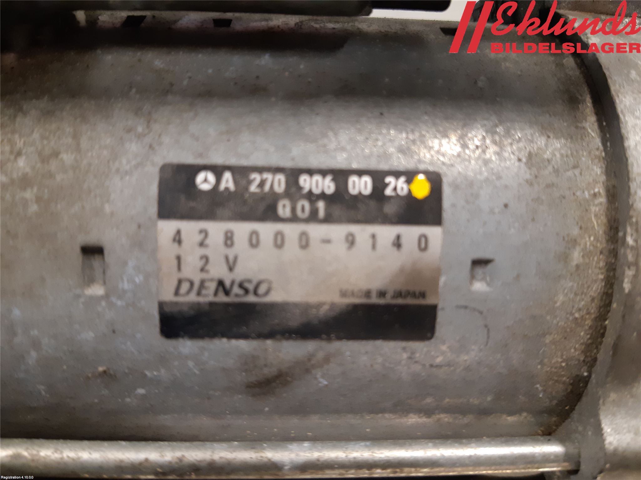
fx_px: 481
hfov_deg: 67.3
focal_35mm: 26
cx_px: 320
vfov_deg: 53.1
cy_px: 240
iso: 200
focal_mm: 3.93
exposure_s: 1/33
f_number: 1.7
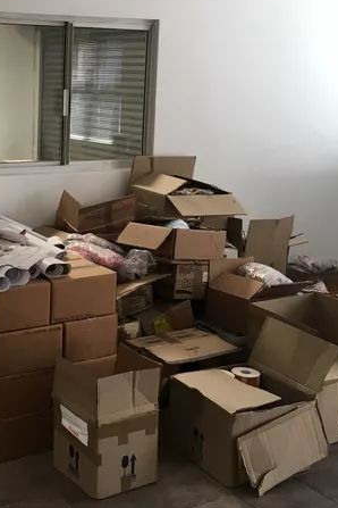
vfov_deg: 36.7
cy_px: 197
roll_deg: -0.5
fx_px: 760
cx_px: 9
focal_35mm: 54
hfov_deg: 24.1
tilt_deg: -8.7
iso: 25
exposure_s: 1/33
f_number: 2.2
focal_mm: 4.15
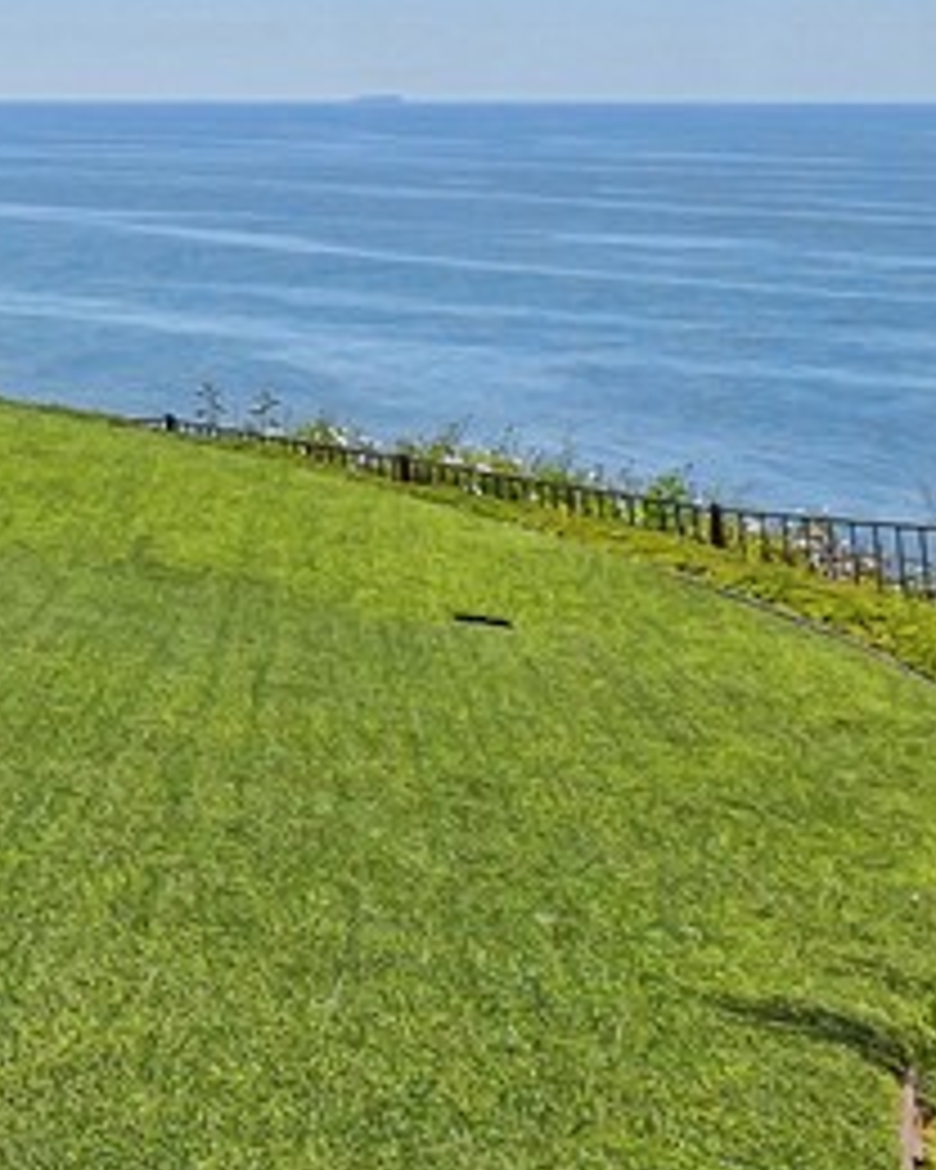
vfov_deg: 24.9
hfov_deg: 16.2
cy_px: -232
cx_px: -1010
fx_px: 2389
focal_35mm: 69
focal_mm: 9
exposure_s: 1/200
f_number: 14
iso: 200
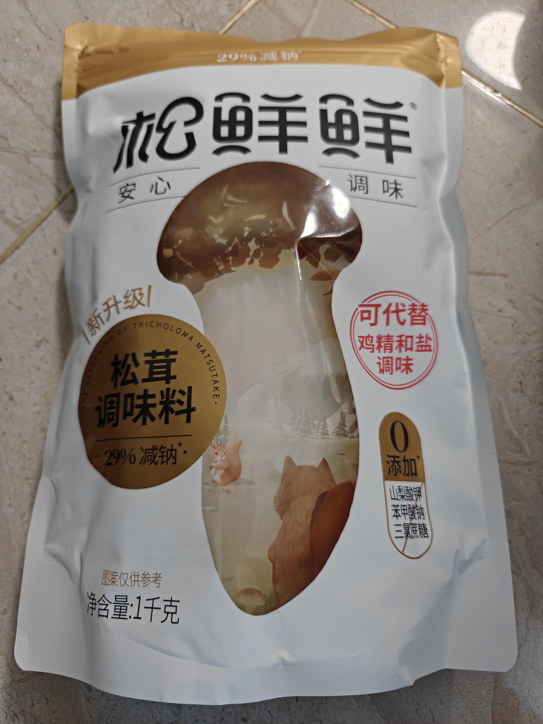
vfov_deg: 73.9
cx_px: 272
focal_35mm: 23
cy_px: 362
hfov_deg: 58.9
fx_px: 481
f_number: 1.6
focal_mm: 6.06
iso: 1250
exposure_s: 1/92
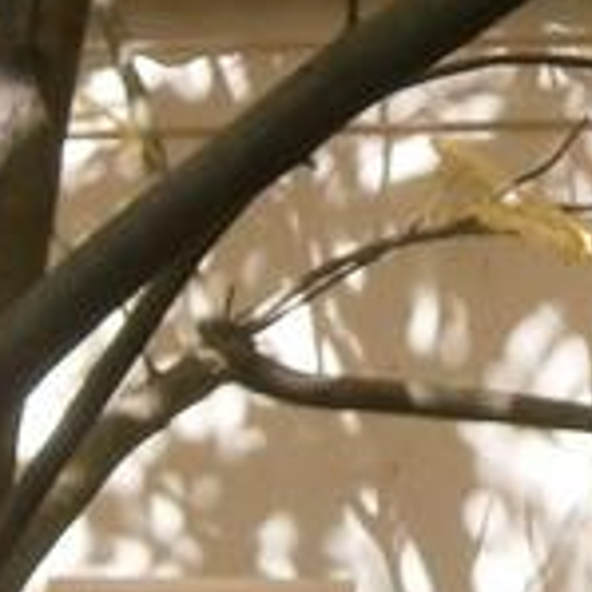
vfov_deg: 8.9
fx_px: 3773
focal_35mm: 195
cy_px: 56
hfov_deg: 8.9
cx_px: 685
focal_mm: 4.7
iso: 80
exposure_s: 1/320
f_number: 2.8
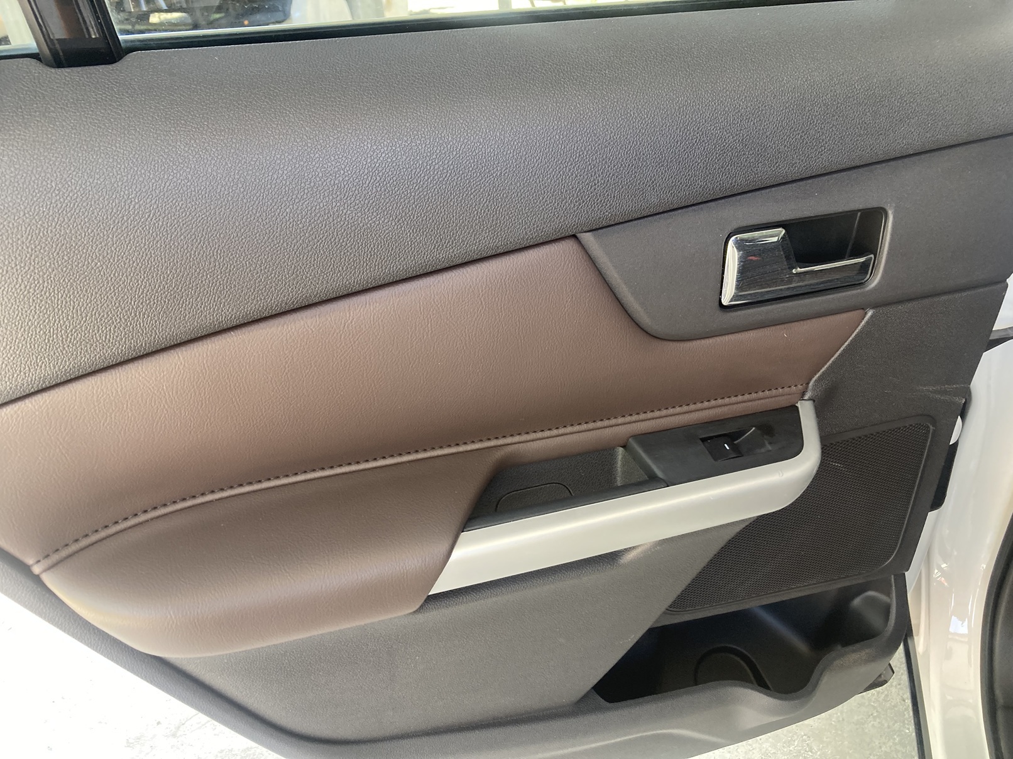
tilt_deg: -35.7
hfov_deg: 63.4
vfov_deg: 49.7
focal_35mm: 28
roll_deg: +4.2
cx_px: 506
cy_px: 380
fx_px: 819
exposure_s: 1/50
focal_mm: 3.99
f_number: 1.8
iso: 125
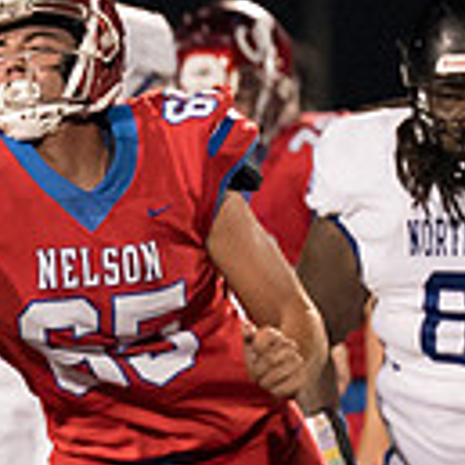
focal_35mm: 1344
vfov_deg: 1.3
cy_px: 331
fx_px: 20426
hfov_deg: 1.3
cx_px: -368
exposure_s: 1/1000
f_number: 2.8
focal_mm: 200
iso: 8000
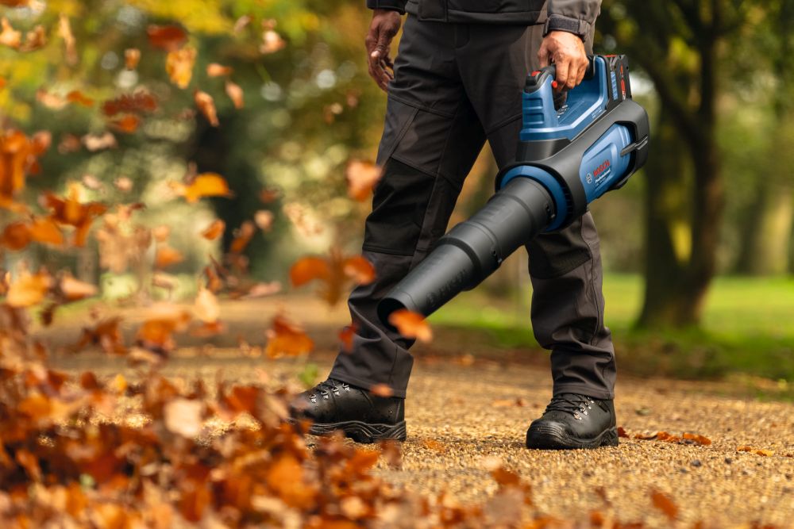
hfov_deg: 12.2
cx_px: 397
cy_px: 264
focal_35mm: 168
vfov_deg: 8.2
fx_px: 3706
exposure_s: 1/500
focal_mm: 168
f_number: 4
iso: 1600
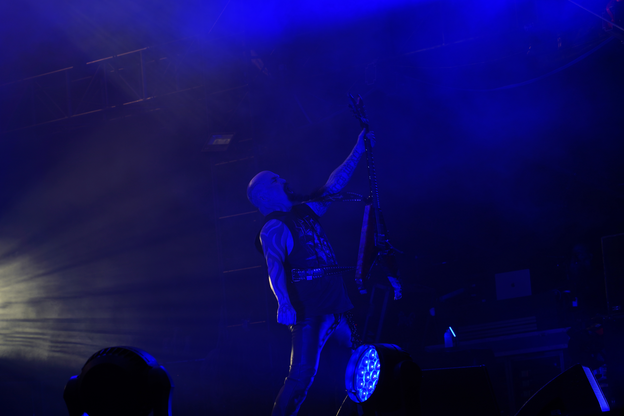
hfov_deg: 19.5
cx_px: 312
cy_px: 208
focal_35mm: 105
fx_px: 1820
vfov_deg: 13.0
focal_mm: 105
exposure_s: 1/200
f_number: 5
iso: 100
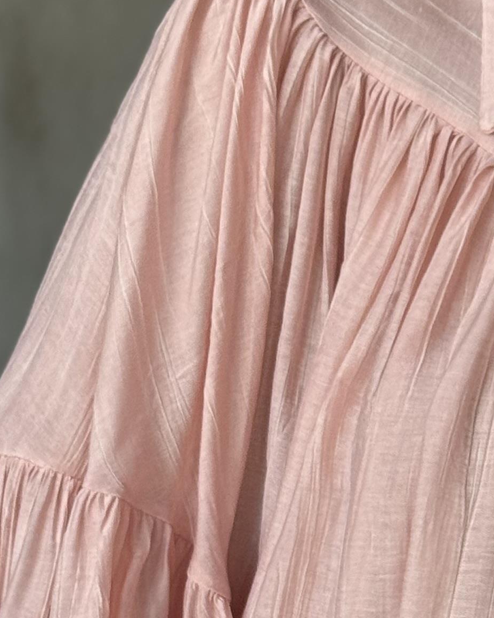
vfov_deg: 11.7
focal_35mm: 163
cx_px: 683
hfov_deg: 9.3
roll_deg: -0.6
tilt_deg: -15.1
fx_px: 2979
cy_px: 670
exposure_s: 1/94
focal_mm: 6.76
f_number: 1.78
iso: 100
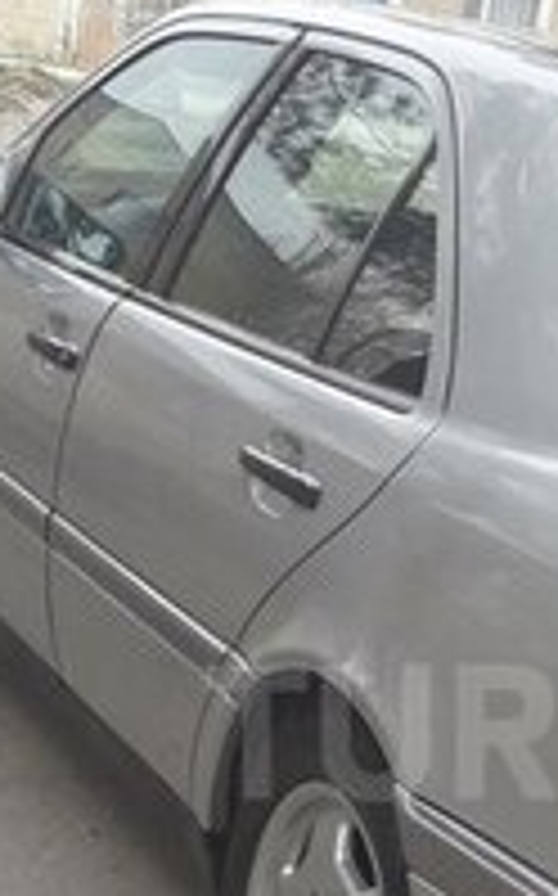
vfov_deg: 21.6
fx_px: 2317
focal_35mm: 95
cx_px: 666
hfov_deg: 13.4
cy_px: 732
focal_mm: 3.6
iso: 40
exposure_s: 1/278
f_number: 1.9
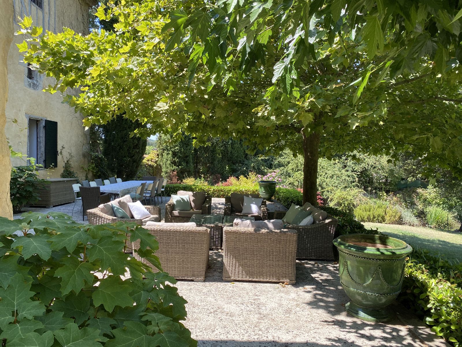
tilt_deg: -0.7
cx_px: 231
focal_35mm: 26
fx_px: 347
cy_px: 174
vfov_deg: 53.1
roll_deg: -1.6
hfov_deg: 67.3
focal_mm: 4.25
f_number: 1.8
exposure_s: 1/454
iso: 32
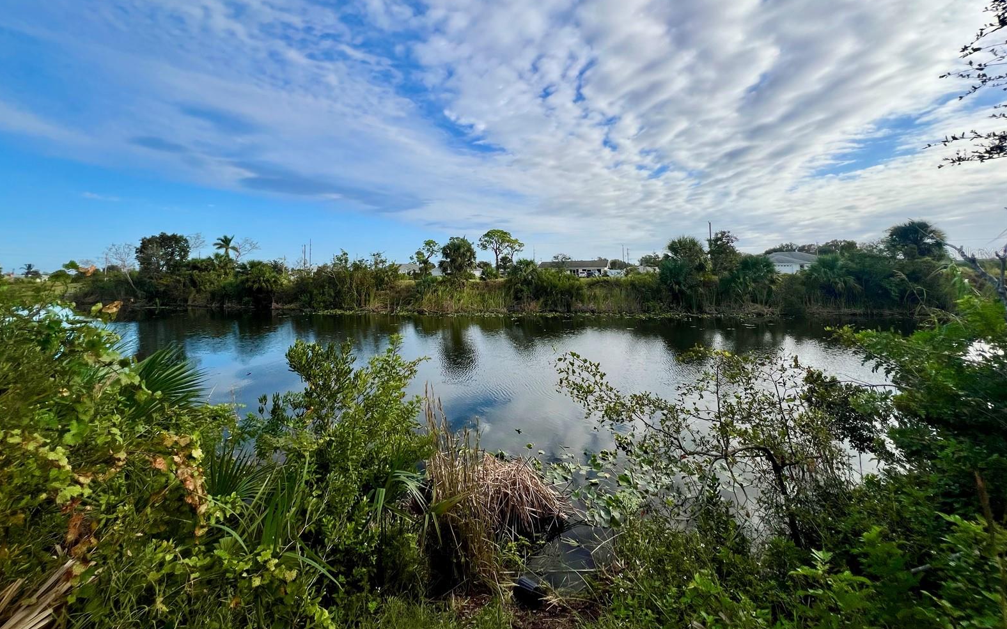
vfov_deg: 77.7
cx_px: 497
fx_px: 384
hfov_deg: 105.3
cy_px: 252
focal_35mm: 14
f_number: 1.8
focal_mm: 1.57
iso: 32
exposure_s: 1/2096
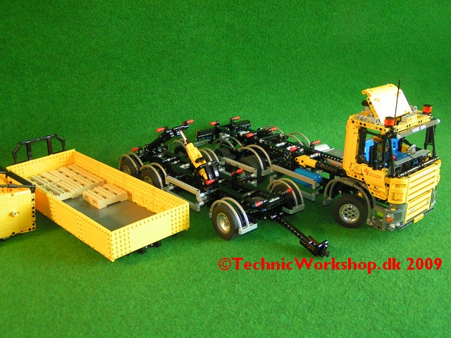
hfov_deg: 49.0
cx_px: 226
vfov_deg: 37.7
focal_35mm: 38
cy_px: 169
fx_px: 495
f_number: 2.8
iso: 100
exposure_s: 1/40
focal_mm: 5.8
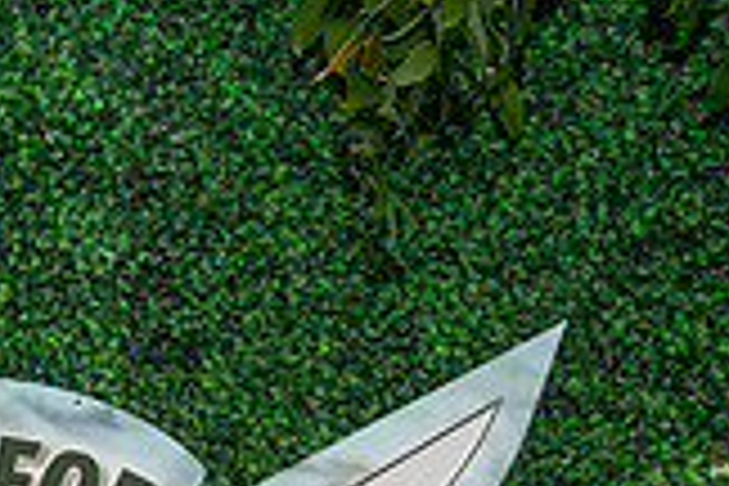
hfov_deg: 19.4
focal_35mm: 100
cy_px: 828
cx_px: -104
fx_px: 2025
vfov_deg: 12.7
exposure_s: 1/100
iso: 400
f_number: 5.6
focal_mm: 28
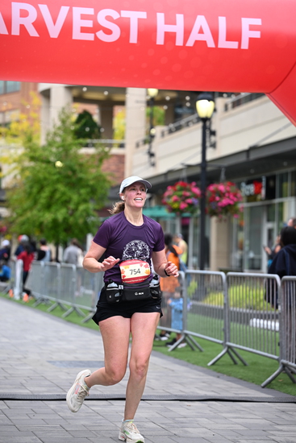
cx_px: 148
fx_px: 1183
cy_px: 222
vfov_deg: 21.2
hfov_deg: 14.3
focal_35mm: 96
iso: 640
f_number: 2.8
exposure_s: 1/2000
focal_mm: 96
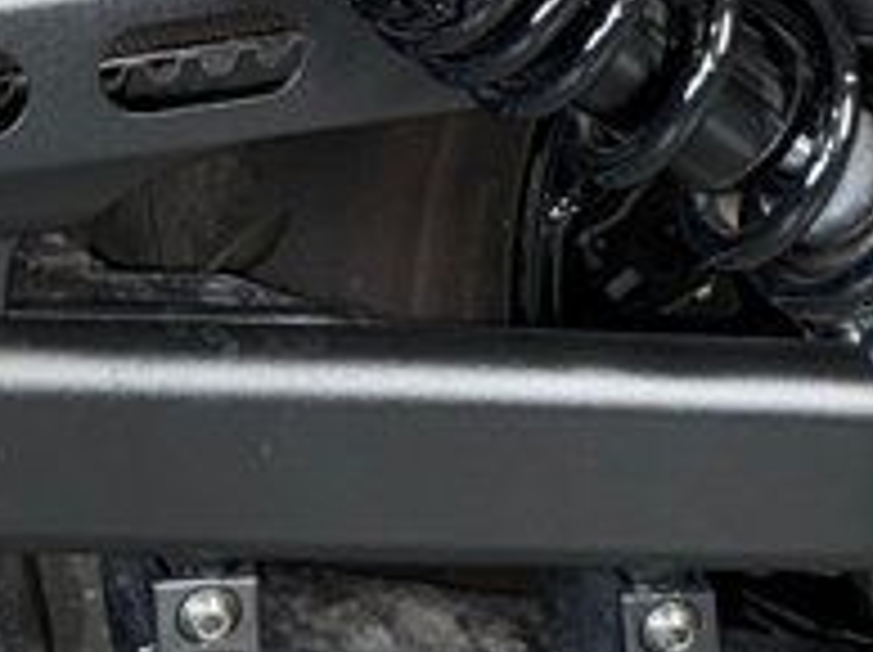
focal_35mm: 127
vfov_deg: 10.7
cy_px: -607
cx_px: 22
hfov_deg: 15.3
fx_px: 3199
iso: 80
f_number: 1.78
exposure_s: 1/20
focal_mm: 6.76
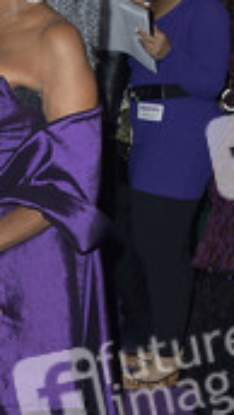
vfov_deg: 27.1
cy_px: 263
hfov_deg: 14.8
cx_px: -81
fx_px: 859
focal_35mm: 78
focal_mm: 32
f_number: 6.3
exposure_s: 1/250
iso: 320
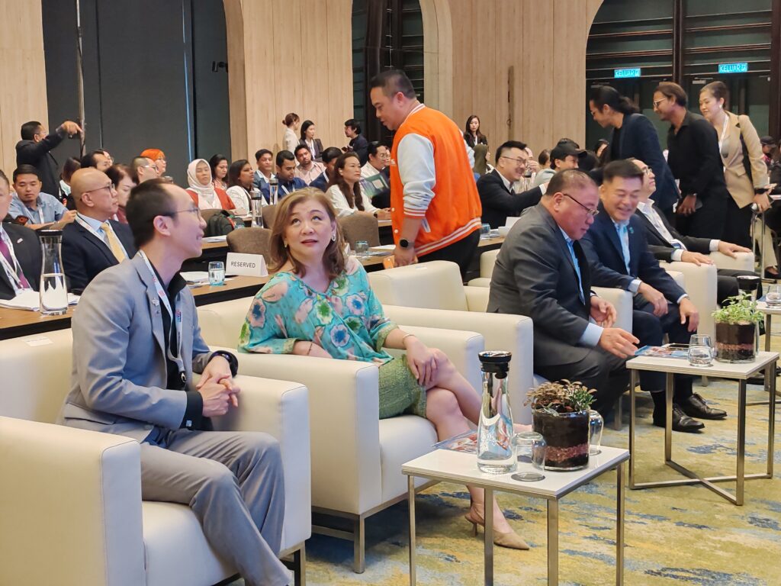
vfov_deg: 27.0
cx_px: 390
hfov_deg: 35.5
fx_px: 1218
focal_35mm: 54
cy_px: 293
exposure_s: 1/50
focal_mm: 6.12
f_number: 1.9
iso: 1000
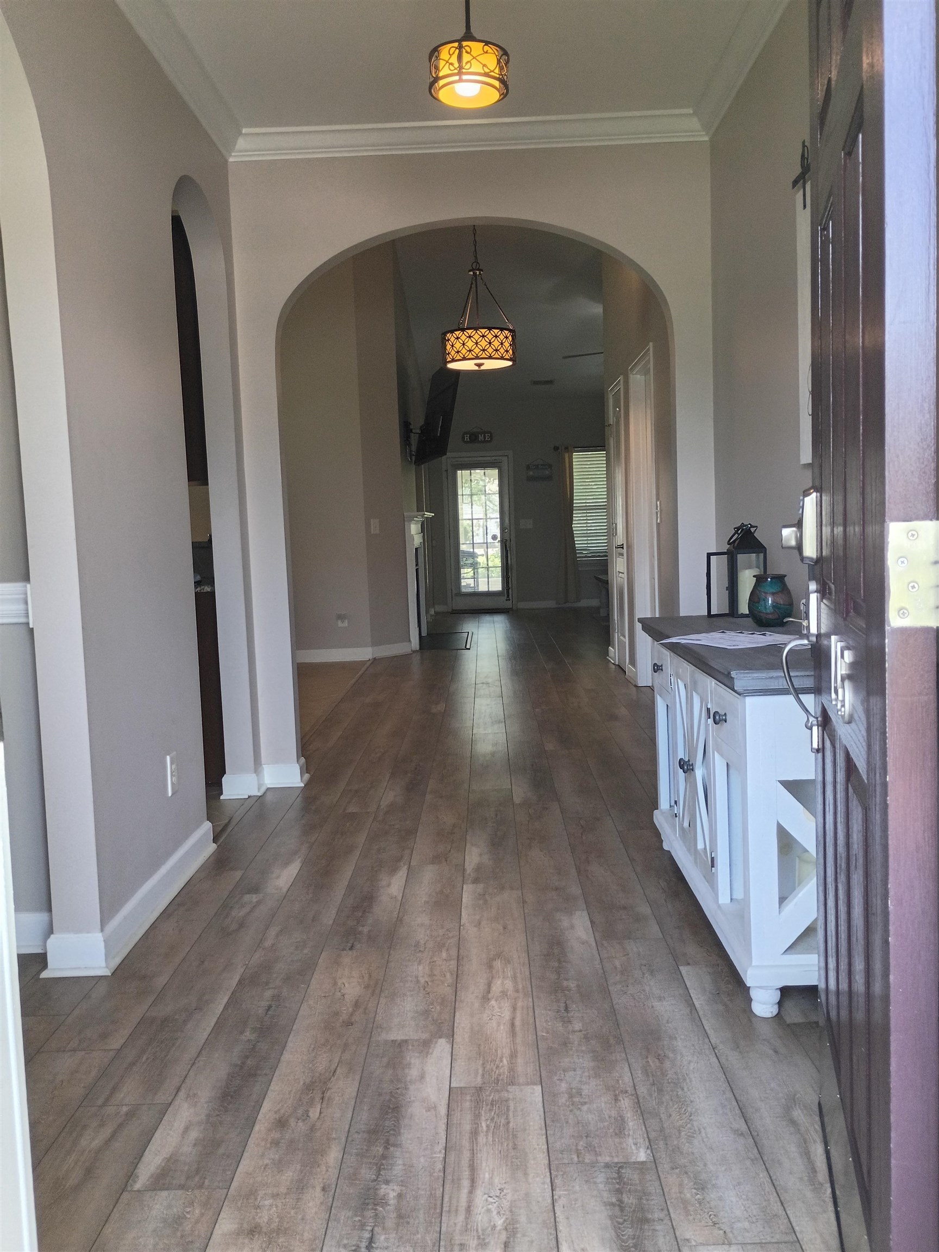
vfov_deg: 61.7
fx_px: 1049
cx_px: 470
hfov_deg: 48.2
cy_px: 626
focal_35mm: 29
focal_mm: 4.27
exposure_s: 1/60
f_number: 1.8
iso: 243
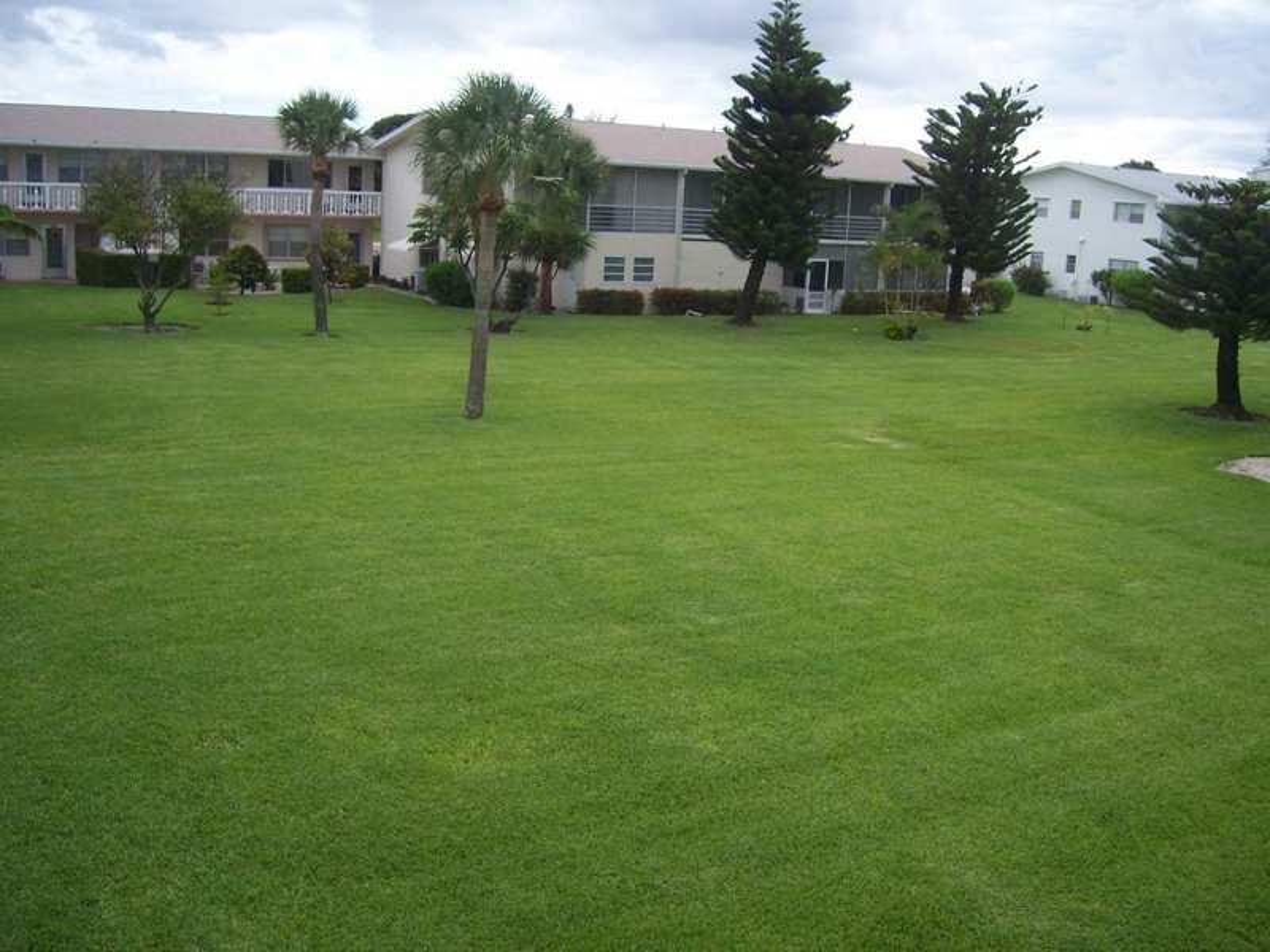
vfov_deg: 39.7
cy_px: 476
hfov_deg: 51.4
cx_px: 635
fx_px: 1321
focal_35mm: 36
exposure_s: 1/500
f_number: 3
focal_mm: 6
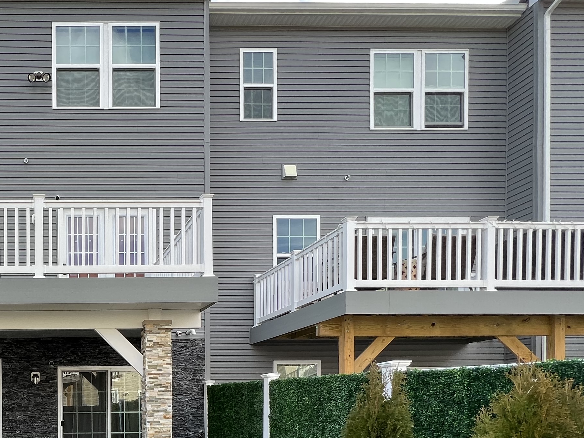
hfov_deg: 53.0
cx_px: 44
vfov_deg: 42.5
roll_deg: +1.4
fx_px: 489
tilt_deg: -1.6
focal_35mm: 29
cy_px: 426
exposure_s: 1/175
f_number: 1.8
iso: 32
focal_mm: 1.57
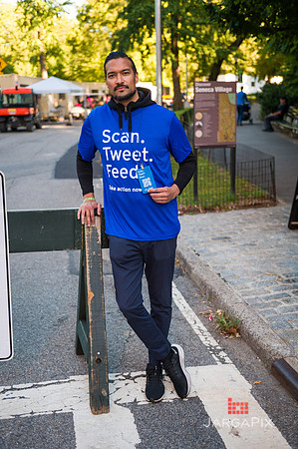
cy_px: 224
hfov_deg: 33.3
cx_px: 149
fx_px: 498
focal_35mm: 40
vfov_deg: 48.5
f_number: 3.2
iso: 200
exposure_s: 1/200
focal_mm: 40
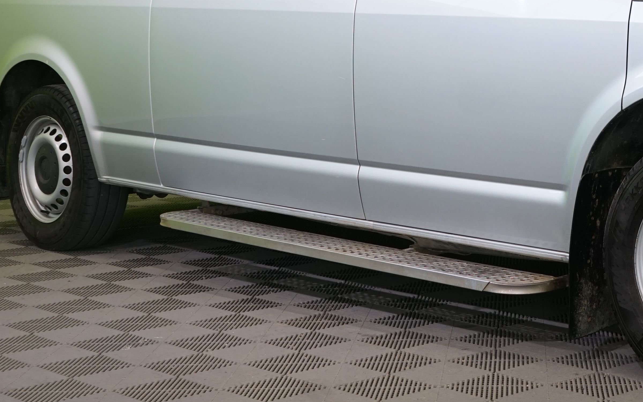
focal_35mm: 84
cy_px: 59
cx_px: 602
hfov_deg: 23.8
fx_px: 1472
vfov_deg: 15.4
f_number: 6.3
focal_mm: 33
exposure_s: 1/40
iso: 500
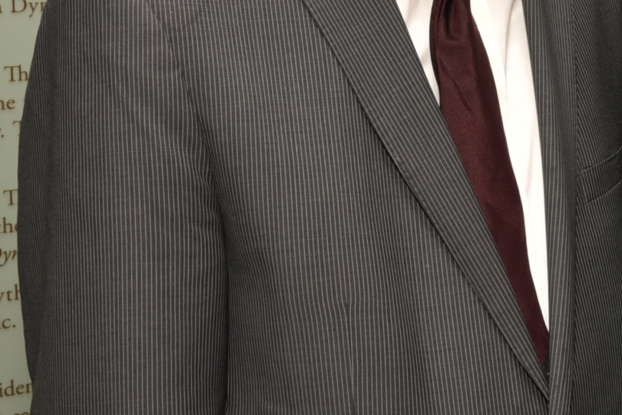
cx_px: 712
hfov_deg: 19.8
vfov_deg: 13.7
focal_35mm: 98
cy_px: -8
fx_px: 1693
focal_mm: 31
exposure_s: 1/60
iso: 400
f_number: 14
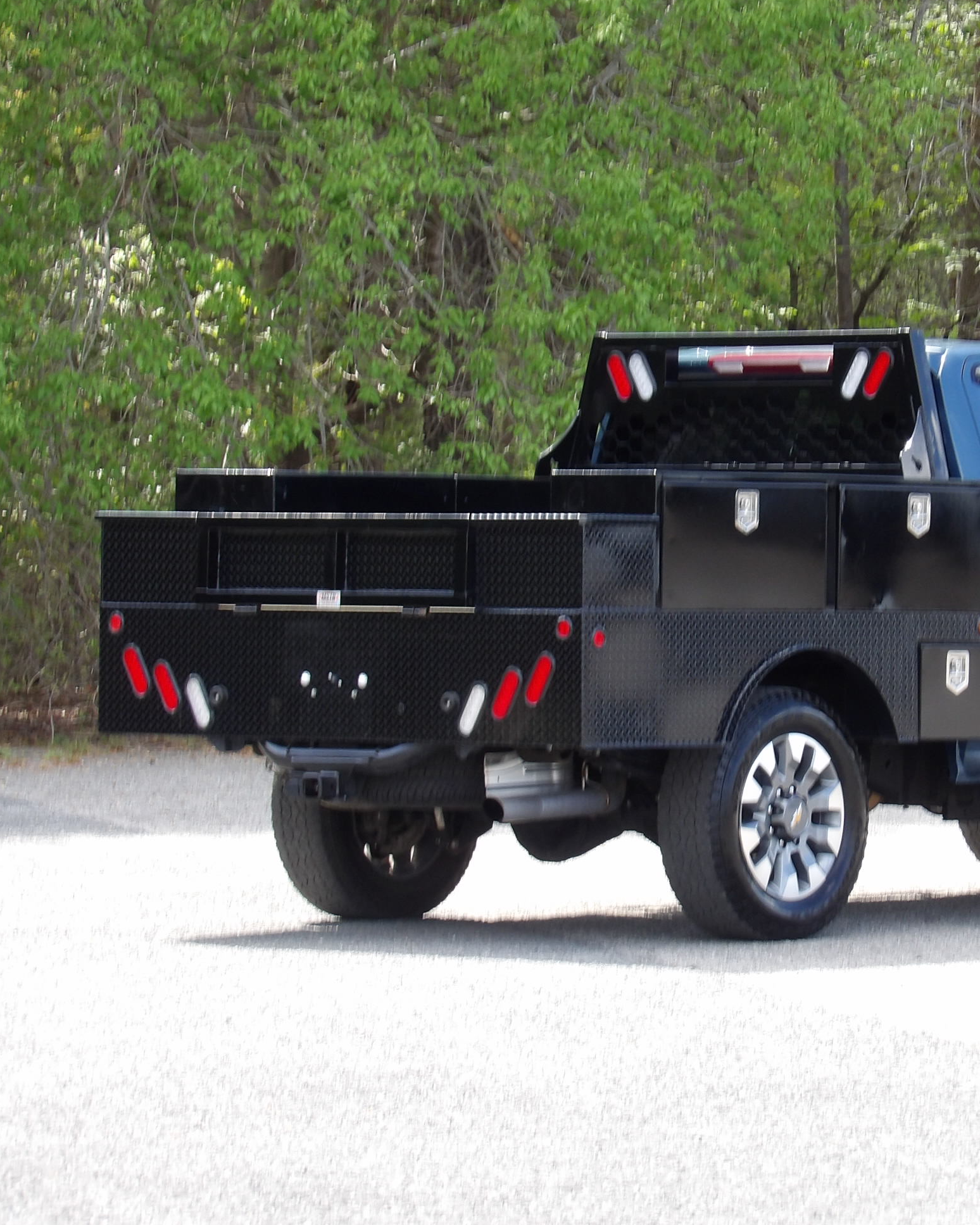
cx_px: 808
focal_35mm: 221
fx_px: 8012
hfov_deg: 7.0
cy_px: 611
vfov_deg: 8.7
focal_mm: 30.2
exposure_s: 1/100
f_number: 4.4
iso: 105
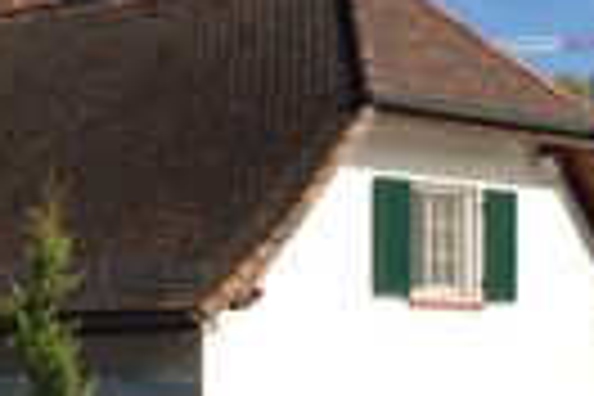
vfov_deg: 9.6
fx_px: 2343
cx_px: 176
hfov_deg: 14.4
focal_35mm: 142
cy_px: 351
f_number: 2.2
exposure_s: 1/2283
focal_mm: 4.12
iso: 40
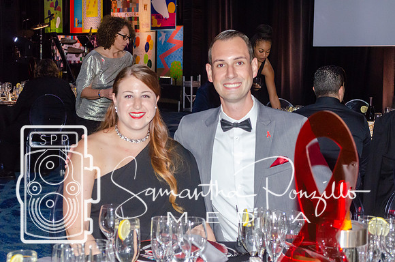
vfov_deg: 21.5
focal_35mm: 63
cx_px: 198
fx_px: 690
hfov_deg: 32.0
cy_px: 131
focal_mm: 42
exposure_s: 1/60
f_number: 5.3
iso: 2500
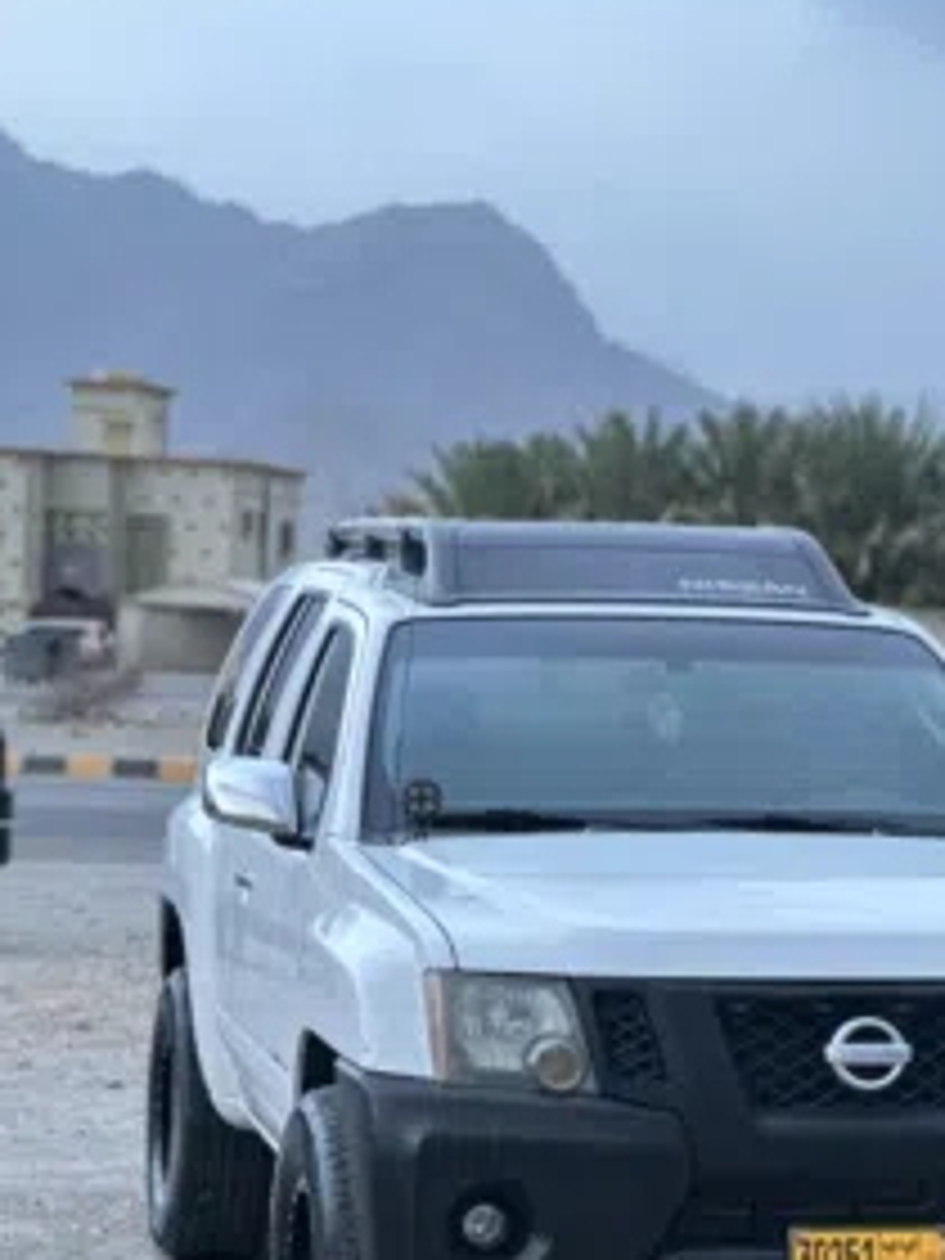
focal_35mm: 110
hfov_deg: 13.4
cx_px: 657
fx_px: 4004
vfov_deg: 17.8
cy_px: 837
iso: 500
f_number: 2.8
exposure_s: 1/21
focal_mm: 9
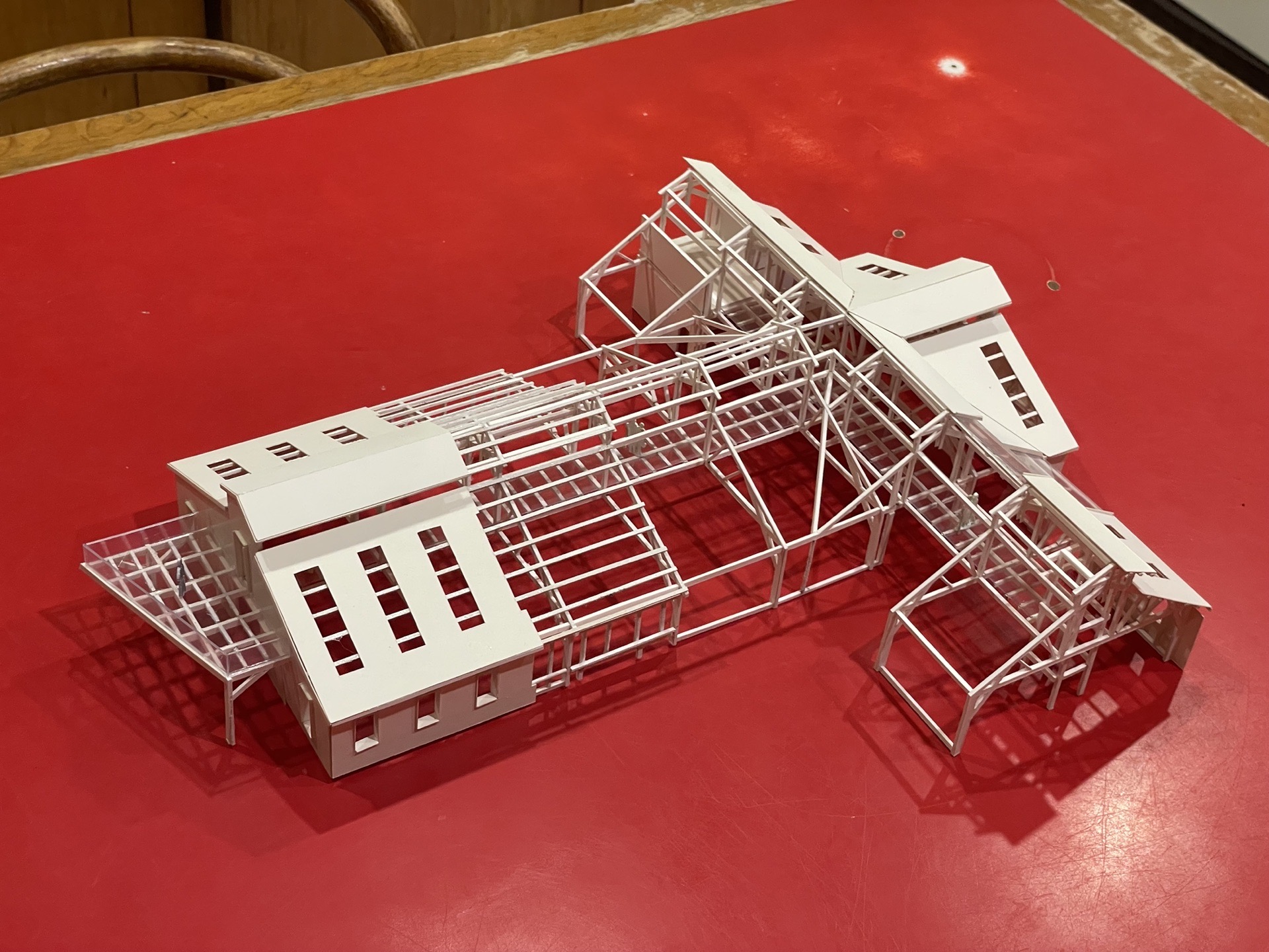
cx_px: 634
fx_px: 1906
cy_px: 476
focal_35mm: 52
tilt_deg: -39.9
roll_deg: -6.9
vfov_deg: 28.0
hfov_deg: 36.8
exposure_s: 1/50
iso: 200
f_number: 2
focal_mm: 6
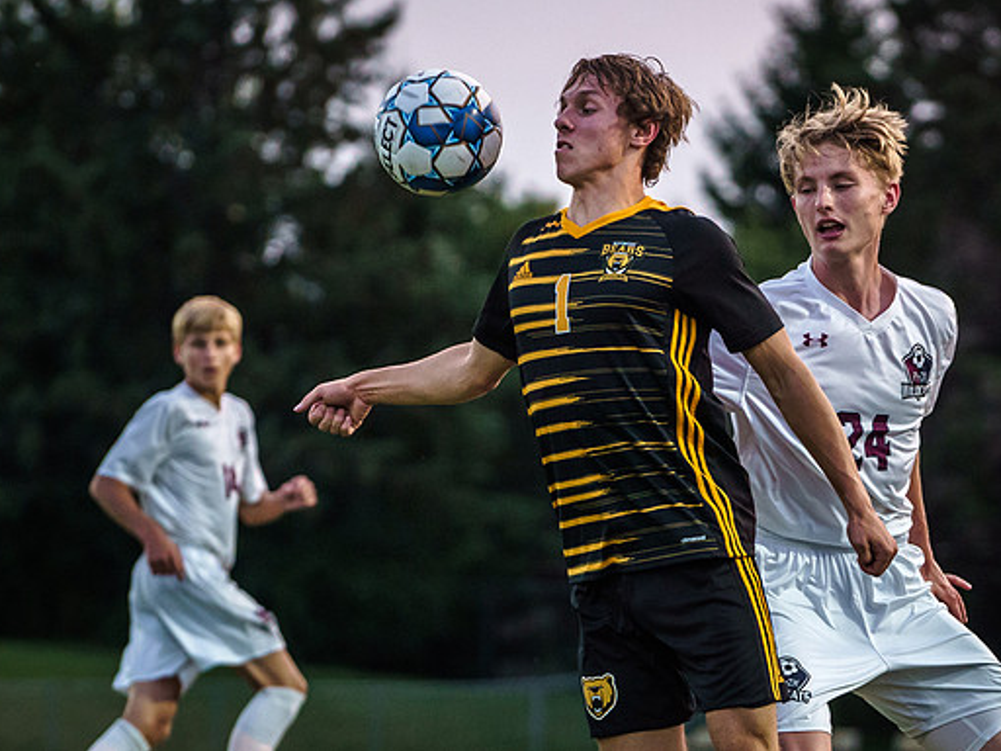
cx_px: 662
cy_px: 448
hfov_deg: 6.6
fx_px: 8617
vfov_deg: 5.0
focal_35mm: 298
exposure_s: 1/1250
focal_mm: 169
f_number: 4
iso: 3200
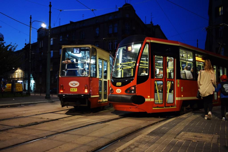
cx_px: 114
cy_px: 76
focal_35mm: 27
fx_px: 171
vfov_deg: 47.9
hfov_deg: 67.4
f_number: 3.5
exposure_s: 1/30
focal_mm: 18
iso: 2000
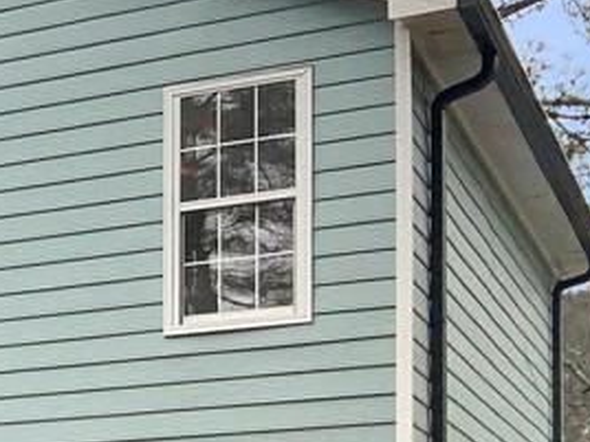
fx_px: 1892
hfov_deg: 15.3
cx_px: -471
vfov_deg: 13.2
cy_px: 444
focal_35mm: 111
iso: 16
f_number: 1.8
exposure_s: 1/419
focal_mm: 3
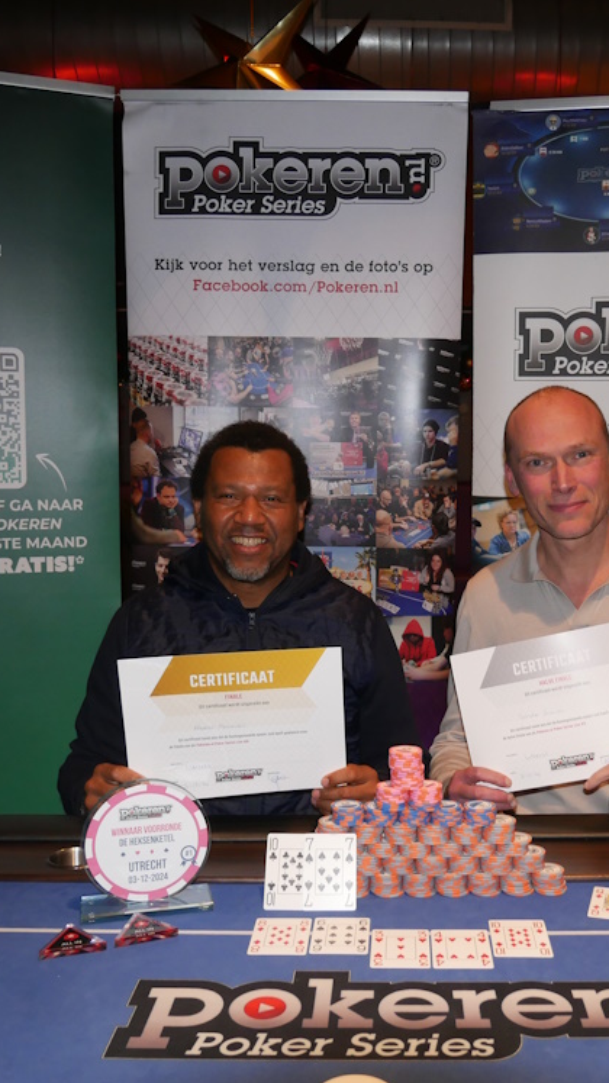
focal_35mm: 35
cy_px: 543
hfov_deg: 33.5
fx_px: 1005
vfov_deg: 56.6
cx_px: 392
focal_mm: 12
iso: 800
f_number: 3.5
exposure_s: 1/60
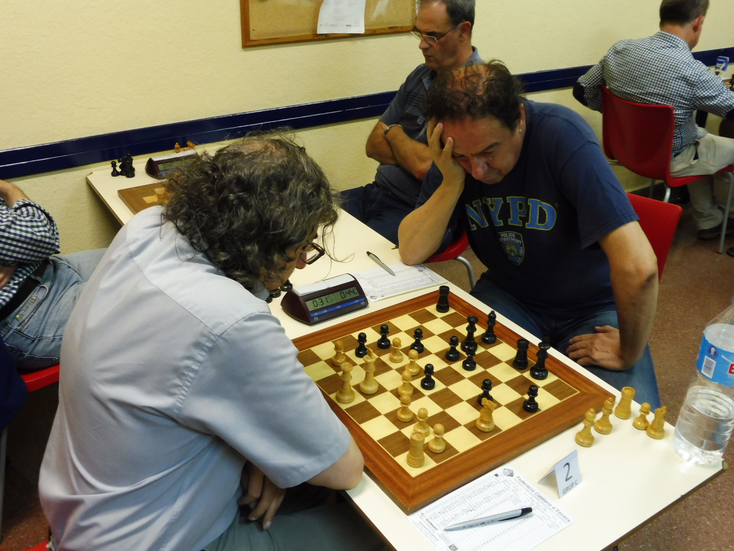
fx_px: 721
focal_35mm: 34
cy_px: 276
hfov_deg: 54.0
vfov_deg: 41.8
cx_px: 367
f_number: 3.7
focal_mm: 6.1
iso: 400
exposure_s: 1/15
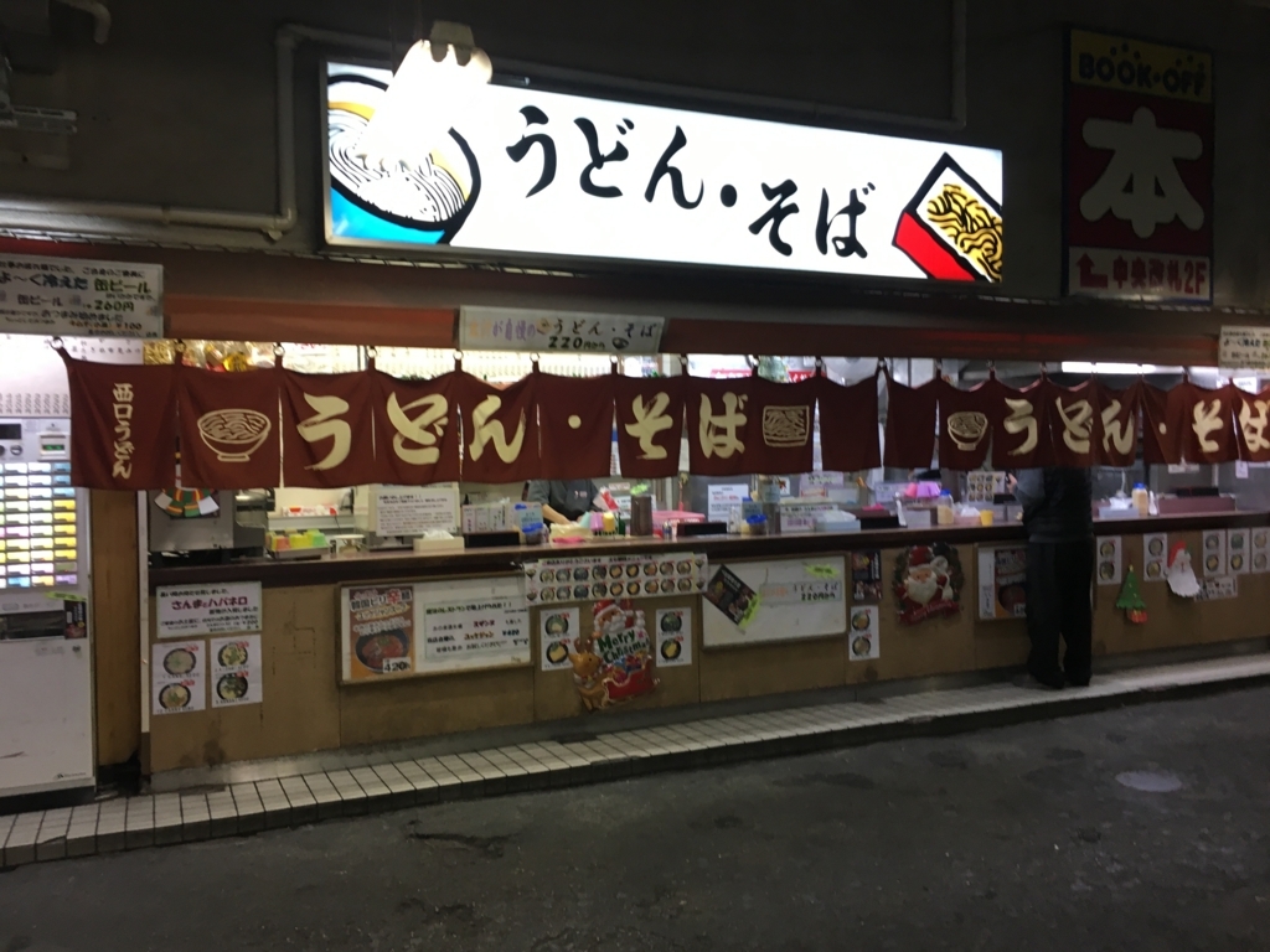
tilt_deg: +0.8
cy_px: 476
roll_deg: +0.4
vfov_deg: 48.2
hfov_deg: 61.7
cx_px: 635
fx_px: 1064
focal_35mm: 29
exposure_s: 1/30
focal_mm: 4.15
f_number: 2.2
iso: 64
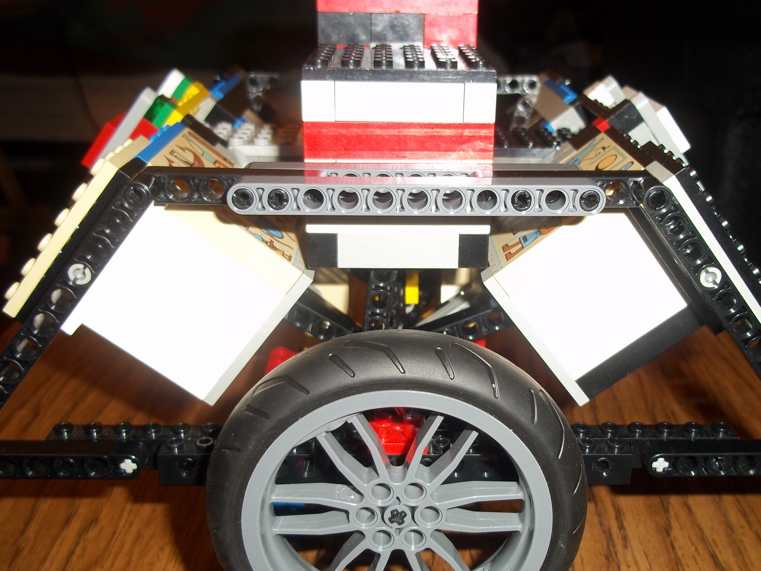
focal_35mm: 39
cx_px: 409
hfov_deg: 47.8
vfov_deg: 36.8
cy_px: 305
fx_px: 857
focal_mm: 6.5
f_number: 3.1
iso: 80
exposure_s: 1/30
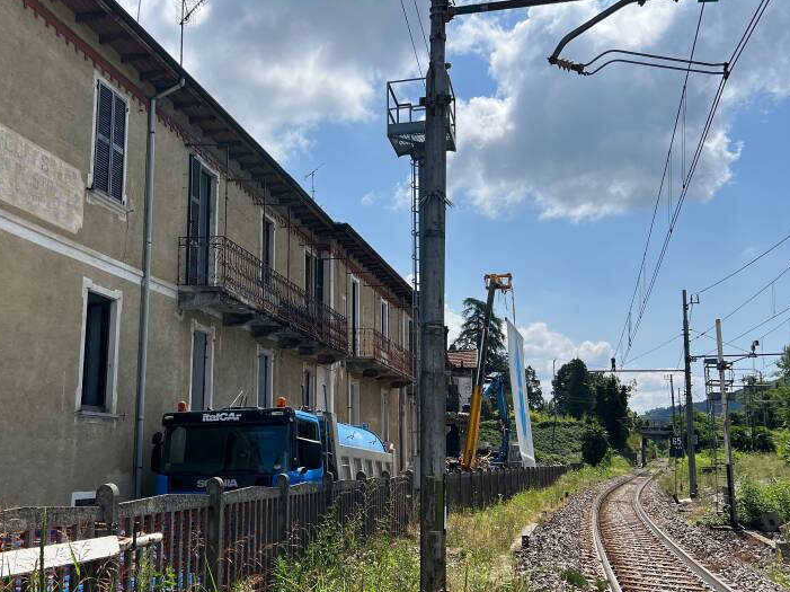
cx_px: 291
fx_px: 867
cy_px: 313
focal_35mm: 38
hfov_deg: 48.5
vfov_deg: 37.7
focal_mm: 5.7
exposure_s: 1/6579
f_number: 1.5
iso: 50
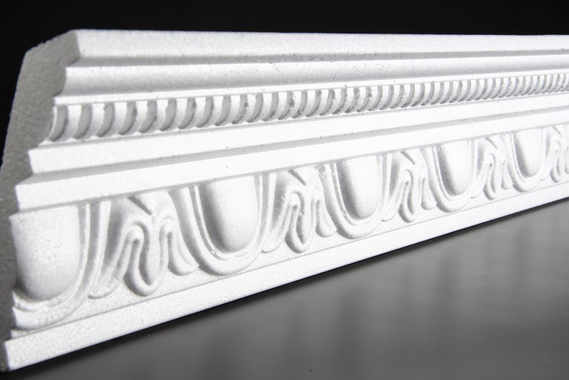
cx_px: 237
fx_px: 1043
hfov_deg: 30.5
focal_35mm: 66
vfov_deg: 20.6
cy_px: 178
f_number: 22
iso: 100
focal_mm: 55
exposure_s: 1/30
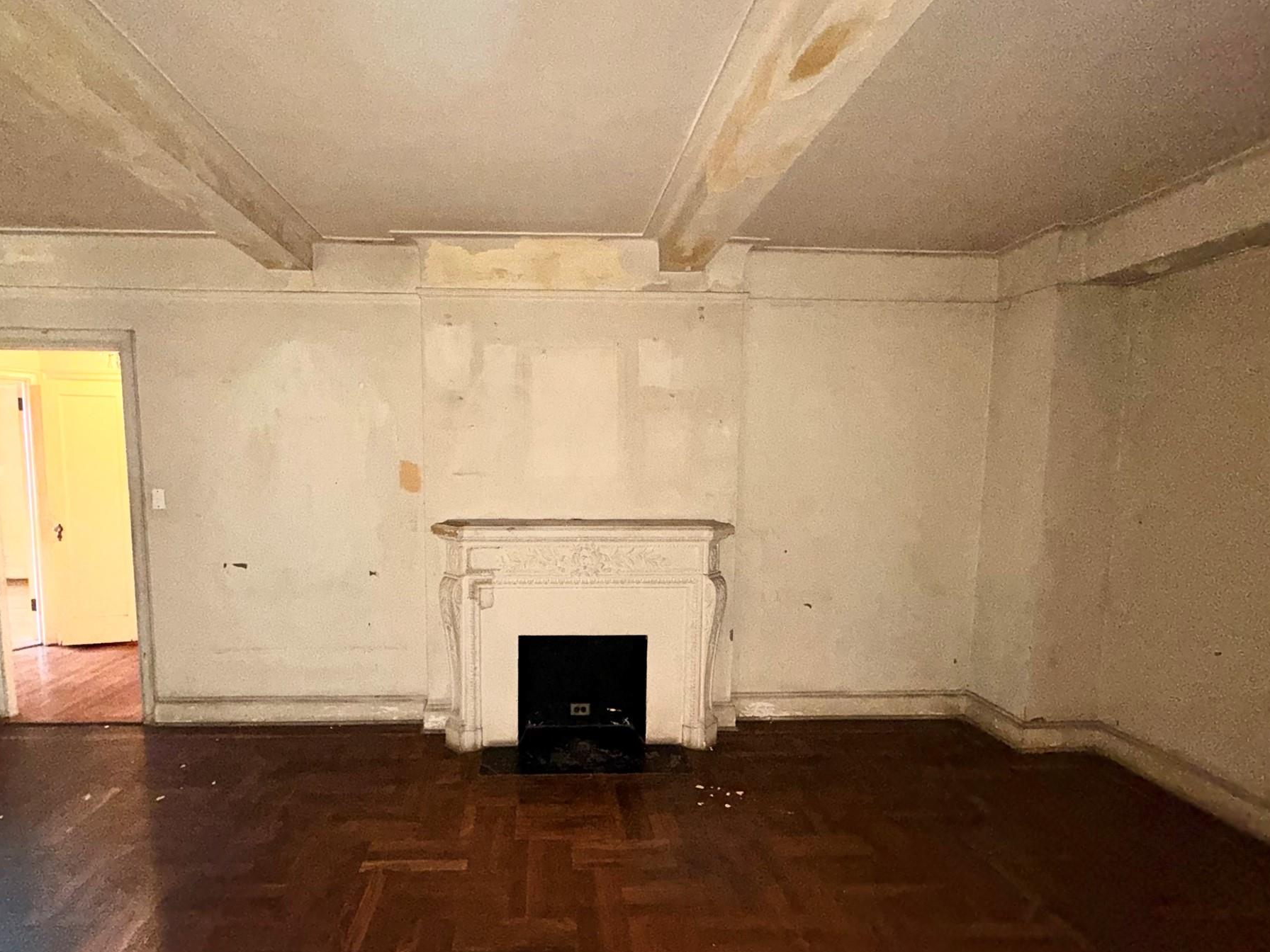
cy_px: 509
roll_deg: +0.2
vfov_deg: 78.0
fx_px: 587
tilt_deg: -5.2
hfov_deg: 94.1
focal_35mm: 16
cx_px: 565
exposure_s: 1/30
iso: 250
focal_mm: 2.22
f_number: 2.2
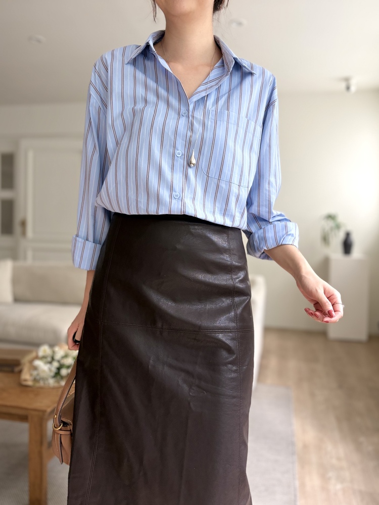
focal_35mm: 26
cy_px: 252
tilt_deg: -2.3
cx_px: 190
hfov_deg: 53.1
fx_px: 380
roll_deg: -1.8
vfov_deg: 67.3
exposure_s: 1/87
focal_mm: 5.96
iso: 125
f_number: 1.6
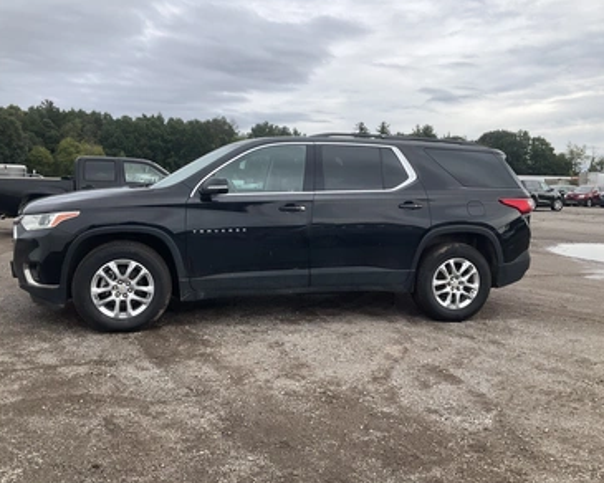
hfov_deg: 57.1
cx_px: 280
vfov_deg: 47.1
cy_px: 240
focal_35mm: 31
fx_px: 554
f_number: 1.8
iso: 25
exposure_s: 1/1377
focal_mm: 3
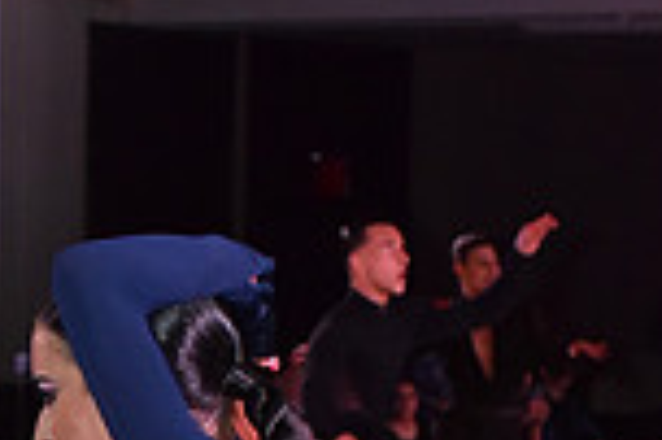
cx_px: -137
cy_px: 1028
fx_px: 4904
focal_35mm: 267
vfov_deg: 5.0
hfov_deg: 7.7
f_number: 7.1
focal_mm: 70
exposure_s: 1/320
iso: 2500
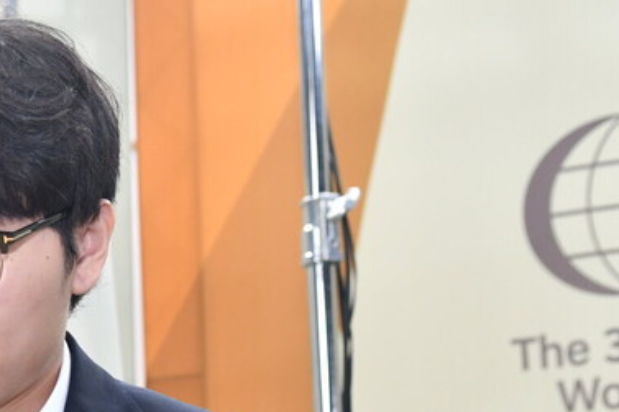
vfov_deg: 11.6
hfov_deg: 17.0
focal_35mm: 116
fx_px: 1994
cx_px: -97
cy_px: 479
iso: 1000
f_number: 4
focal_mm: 31
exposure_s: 1/160
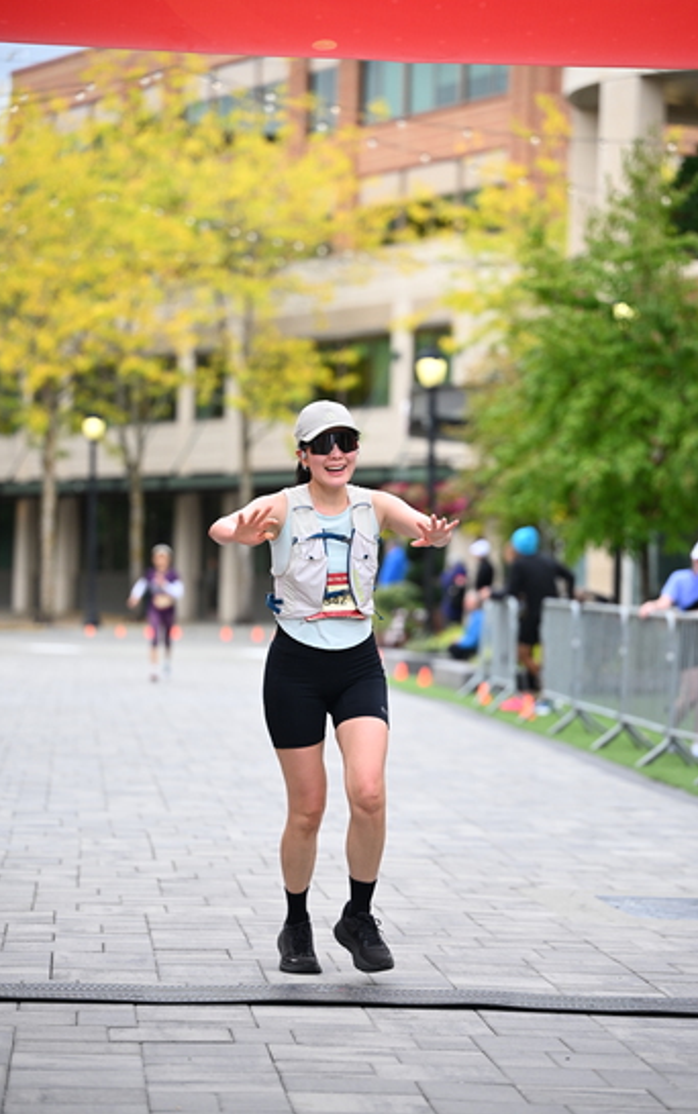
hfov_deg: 11.1
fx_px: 3586
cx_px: 362
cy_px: 555
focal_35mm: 118
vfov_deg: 17.7
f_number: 2.8
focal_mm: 115
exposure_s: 1/2000
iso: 640
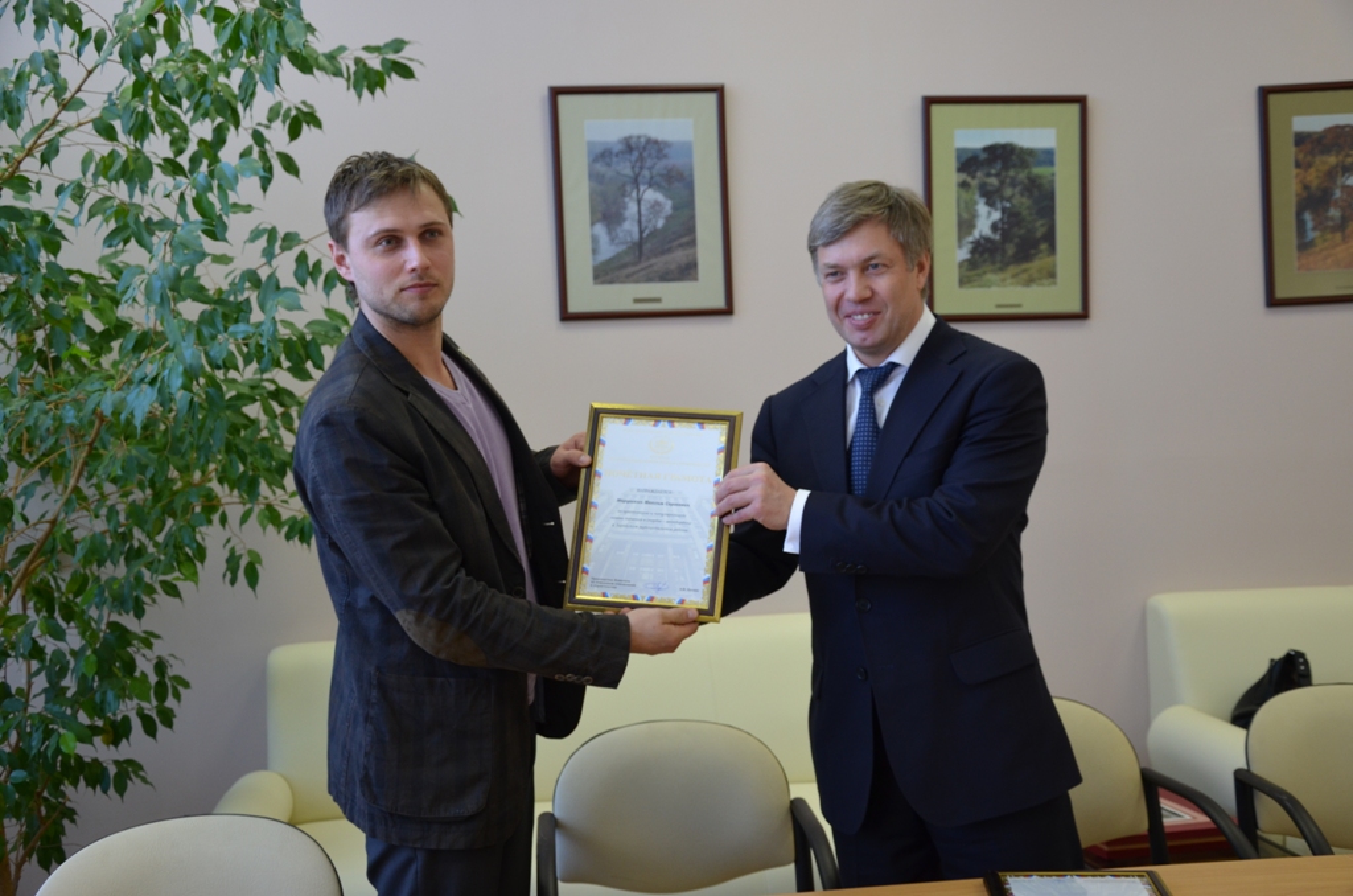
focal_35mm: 42
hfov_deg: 46.5
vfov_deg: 31.7
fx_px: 1575
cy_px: 448
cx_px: 676
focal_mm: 28
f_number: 4
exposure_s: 1/60
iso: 400
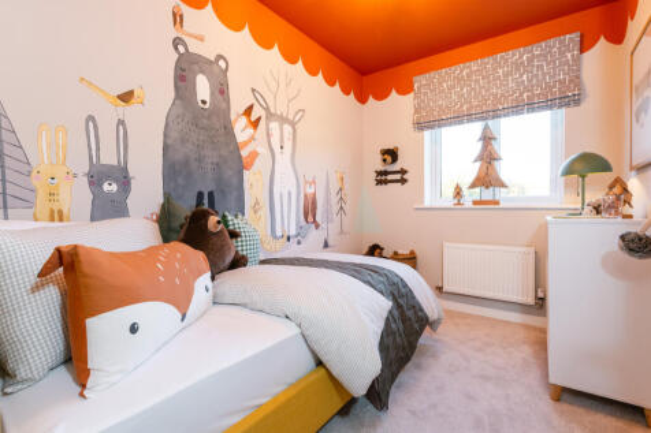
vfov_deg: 73.7
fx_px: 289
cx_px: 326
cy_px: 216
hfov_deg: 96.8
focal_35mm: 16
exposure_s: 1/10
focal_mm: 16
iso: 250
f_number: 7.1
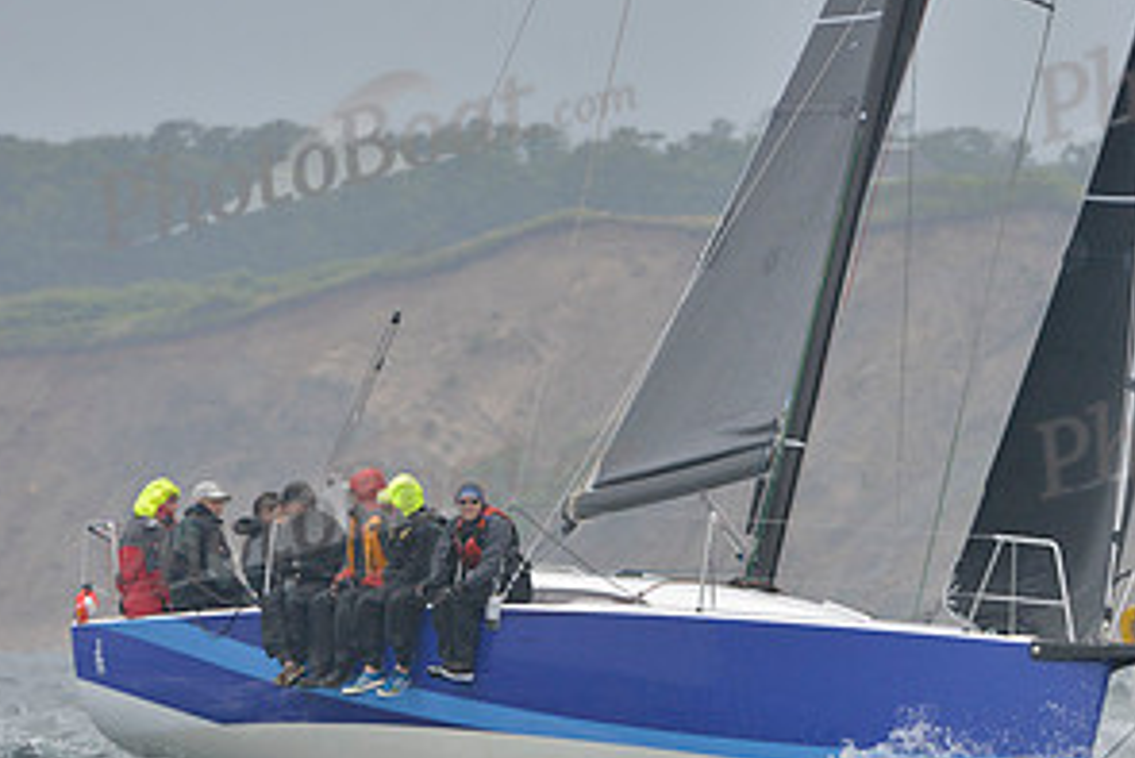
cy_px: 652
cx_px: 839
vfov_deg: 2.3
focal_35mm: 589
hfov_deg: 3.5
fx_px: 18578
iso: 400
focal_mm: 300
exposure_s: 1/800
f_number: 7.1
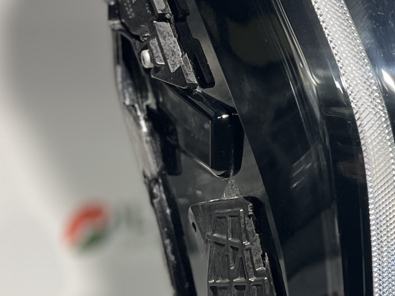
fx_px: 1050
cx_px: 629
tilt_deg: -15.6
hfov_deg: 18.4
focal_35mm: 92
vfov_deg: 16.1
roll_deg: -1.9
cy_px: 159
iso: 80
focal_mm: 5.1
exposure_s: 1/100
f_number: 1.6
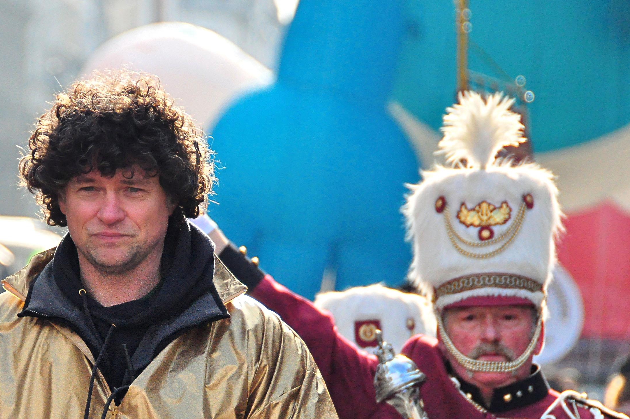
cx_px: 142
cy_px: 301
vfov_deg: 2.7
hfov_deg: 4.1
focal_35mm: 502
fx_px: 8775
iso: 1600
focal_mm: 170
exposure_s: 1/2000
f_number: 6.3
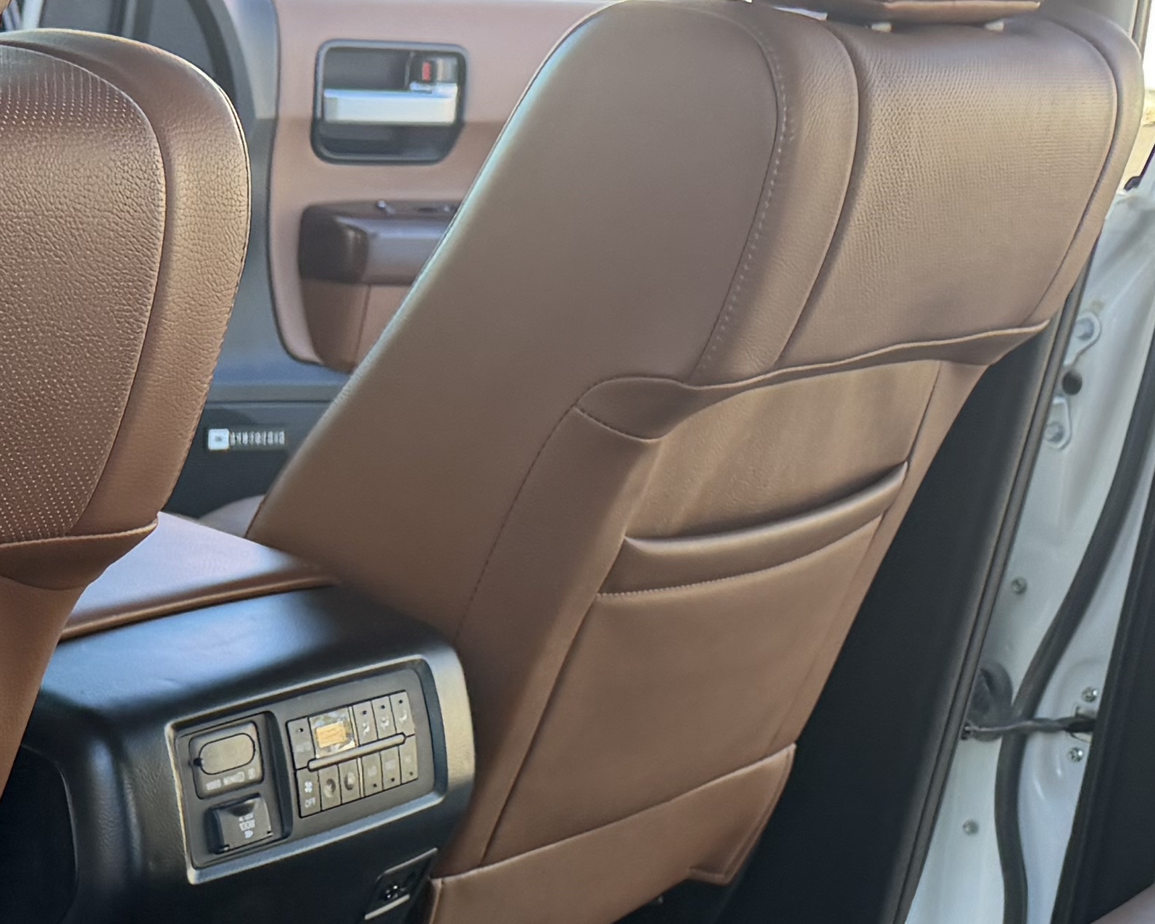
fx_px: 2871
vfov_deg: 17.6
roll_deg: -6.3
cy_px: 1045
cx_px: 438
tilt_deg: -24.0
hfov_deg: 22.7
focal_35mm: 84
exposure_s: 1/218
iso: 160
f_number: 1.78
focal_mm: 6.76
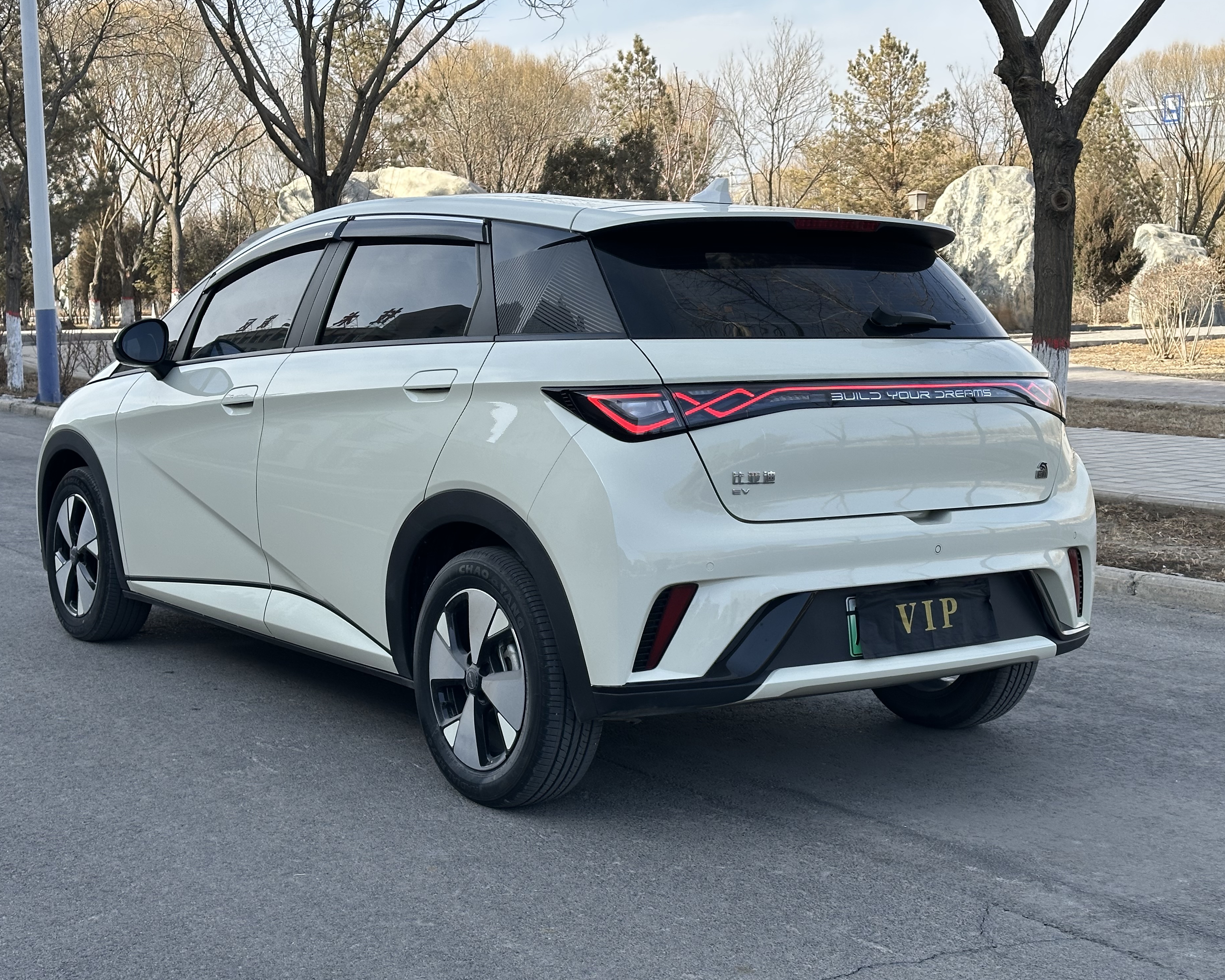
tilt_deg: -5.8
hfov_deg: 36.7
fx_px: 1849
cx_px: 607
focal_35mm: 51
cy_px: 484
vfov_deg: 29.7
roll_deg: +2.2
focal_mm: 6.86
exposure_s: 1/1453
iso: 64
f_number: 1.78
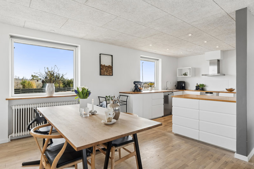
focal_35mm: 22
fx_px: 153
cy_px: 84
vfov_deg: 57.8
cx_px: 127
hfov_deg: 79.2
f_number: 8
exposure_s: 1/160
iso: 400
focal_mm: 14.5
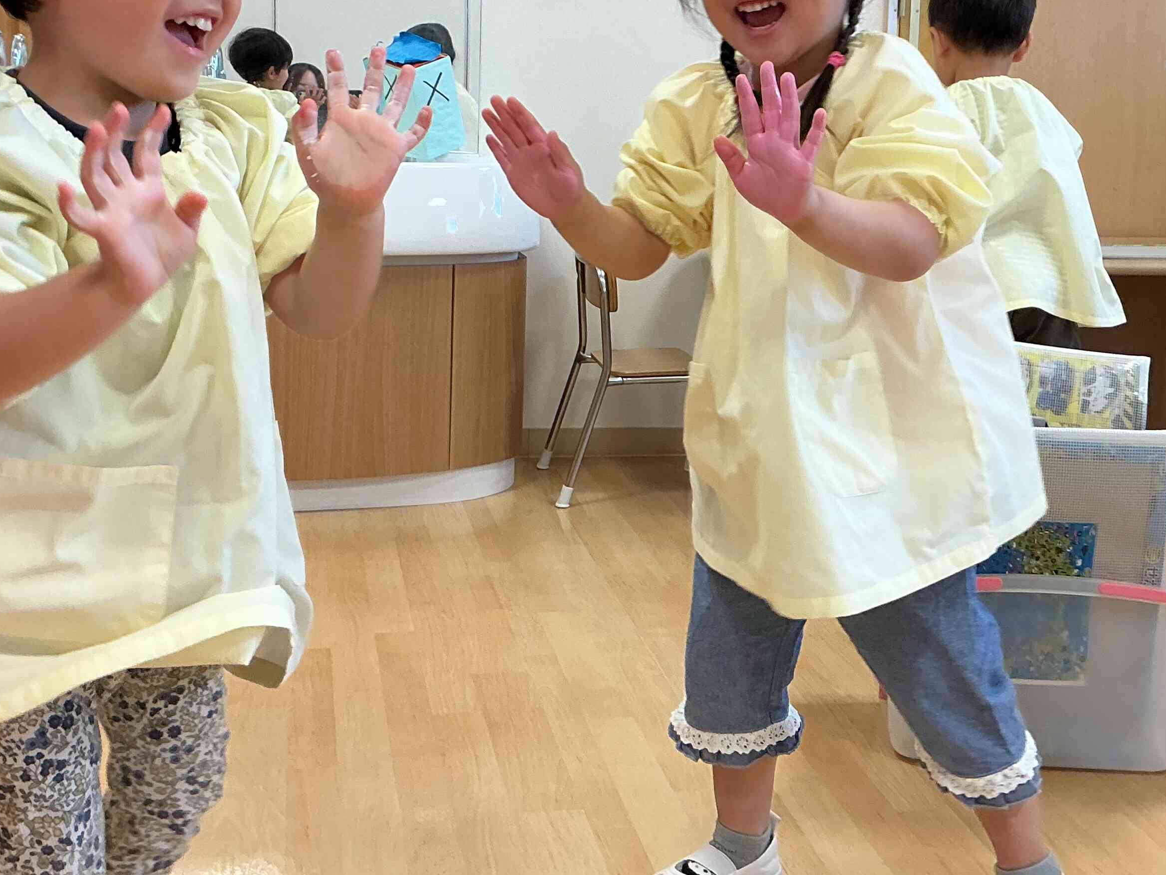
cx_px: 639
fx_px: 1684
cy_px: 242
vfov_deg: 28.8
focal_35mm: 50
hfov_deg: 38.2
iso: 40
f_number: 1.8
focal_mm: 3
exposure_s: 1/100
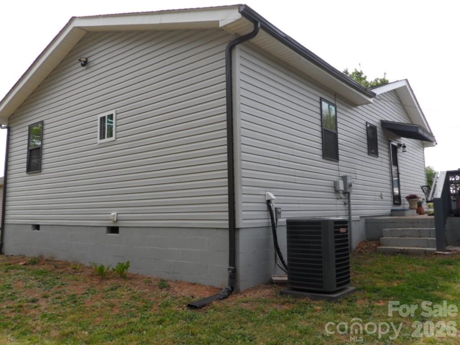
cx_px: 230
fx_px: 372
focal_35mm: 28
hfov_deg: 63.4
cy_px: 172
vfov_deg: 49.7
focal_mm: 4.9
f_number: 3.1
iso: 80
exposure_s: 1/750
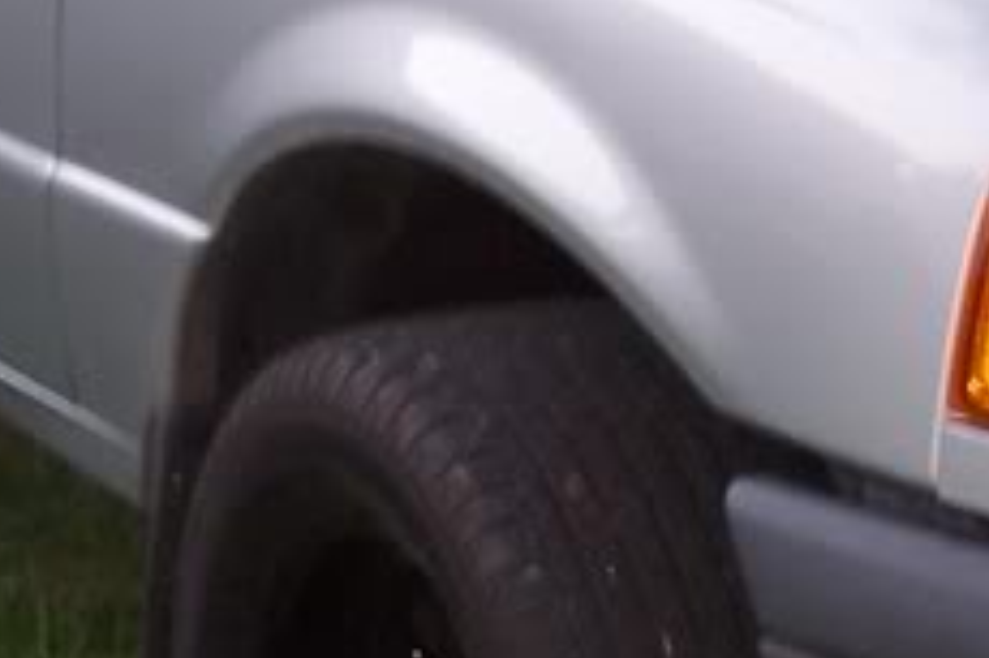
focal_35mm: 181
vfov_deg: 7.6
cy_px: 43
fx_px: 4969
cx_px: 138
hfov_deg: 11.3
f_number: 3.4
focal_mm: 8.6
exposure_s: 1/2
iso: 80
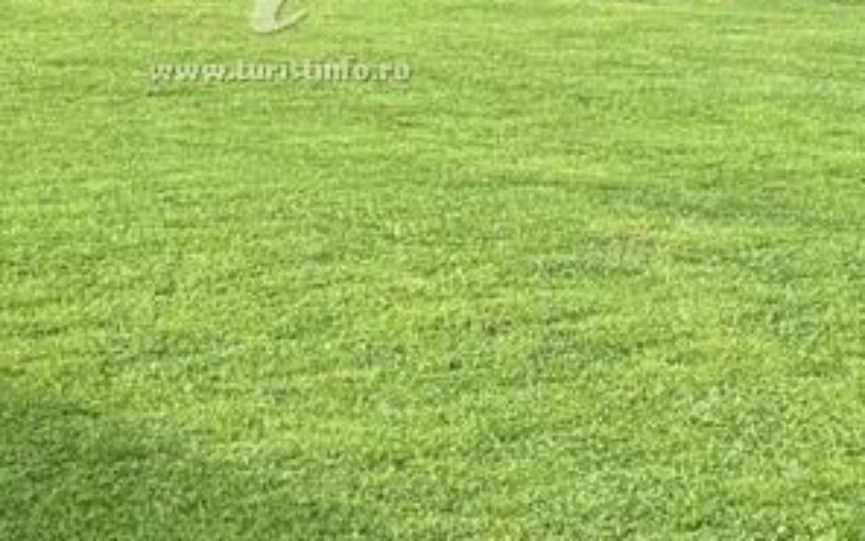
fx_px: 2075
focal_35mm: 88
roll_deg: -0.4
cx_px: 272
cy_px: -20
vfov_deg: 14.6
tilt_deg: -4.2
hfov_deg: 23.4
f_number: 1.78
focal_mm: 6.76
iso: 80
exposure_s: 1/1131
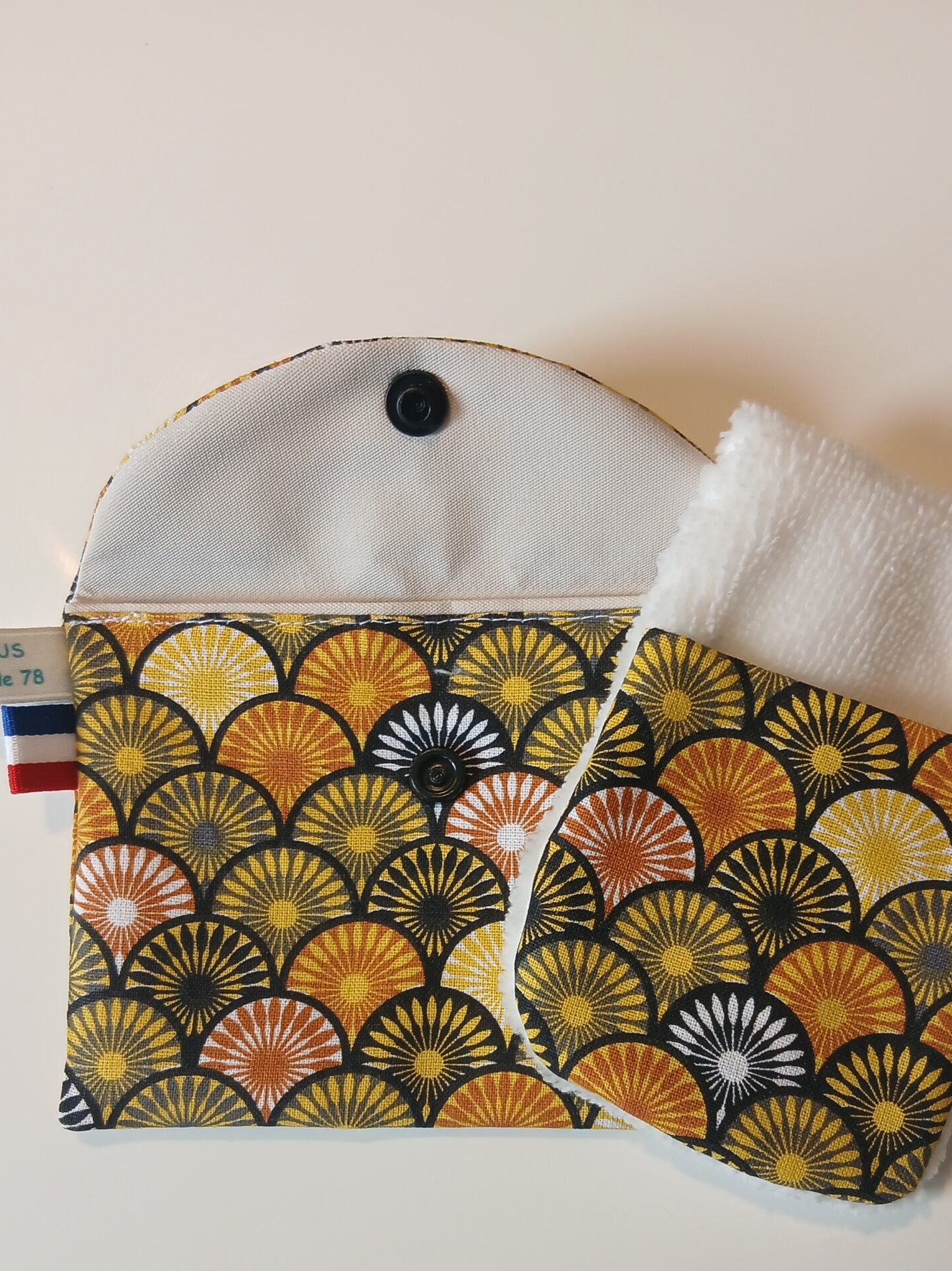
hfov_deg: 40.6
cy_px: 833
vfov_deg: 51.8
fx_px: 1284
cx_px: 531
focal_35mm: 35
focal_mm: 3.98
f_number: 1.8
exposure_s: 1/50
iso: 32
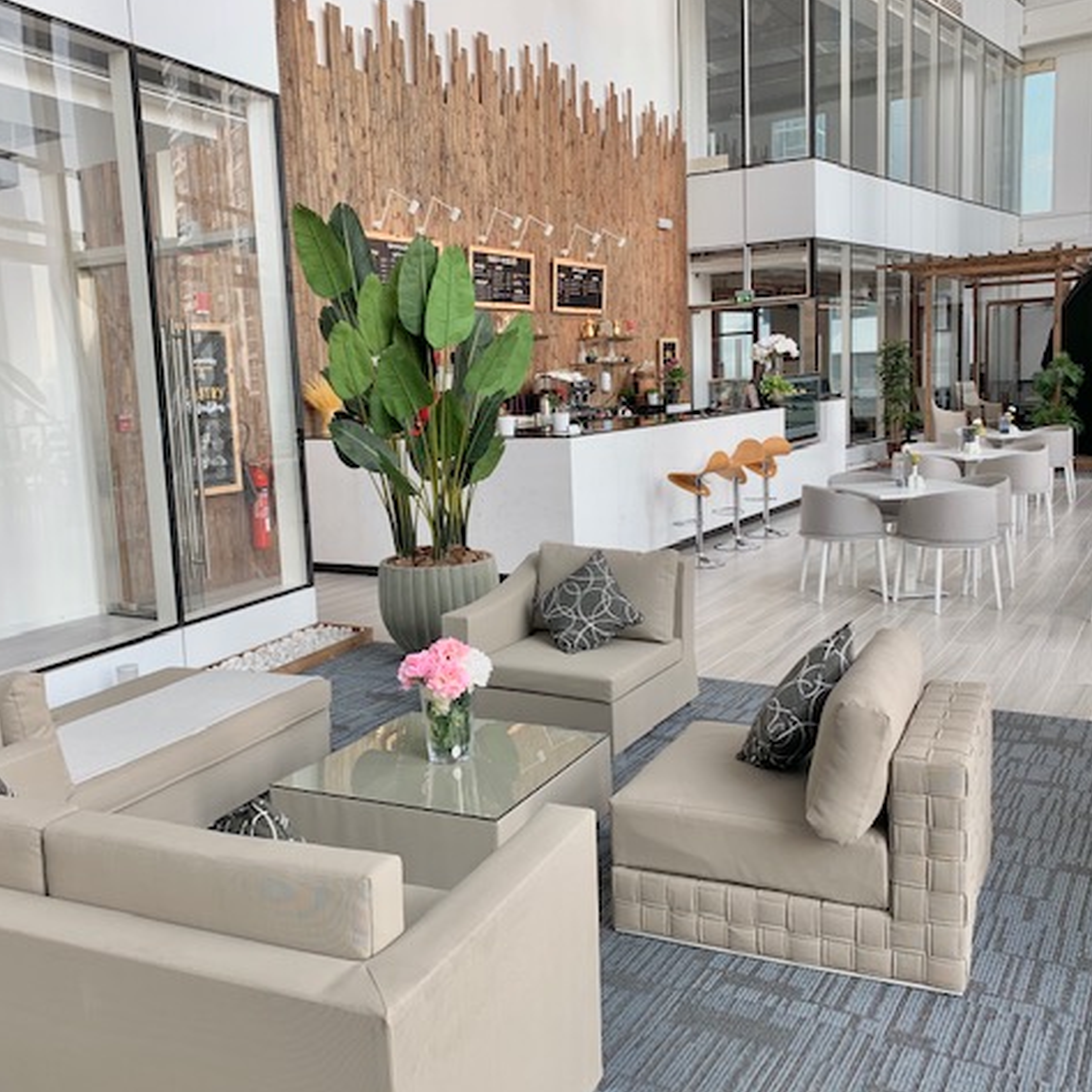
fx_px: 1106
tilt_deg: -7.2
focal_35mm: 31
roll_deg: +2.8
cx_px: 544
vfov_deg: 52.5
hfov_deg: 52.5
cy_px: 541
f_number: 1.8
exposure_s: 1/126
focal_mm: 4.25
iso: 25
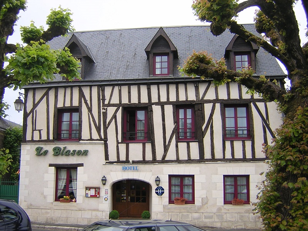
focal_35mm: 36
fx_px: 320
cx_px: 154
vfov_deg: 39.7
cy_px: 116
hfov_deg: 51.4
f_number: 2.6
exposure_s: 1/508
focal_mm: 4.7
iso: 100
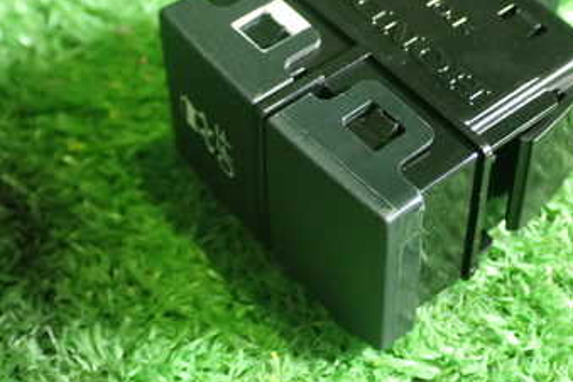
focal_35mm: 81
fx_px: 1289
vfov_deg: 16.8
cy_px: 120
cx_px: 399
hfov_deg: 24.9
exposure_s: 1/40
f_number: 2.9
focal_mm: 7.84
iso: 800
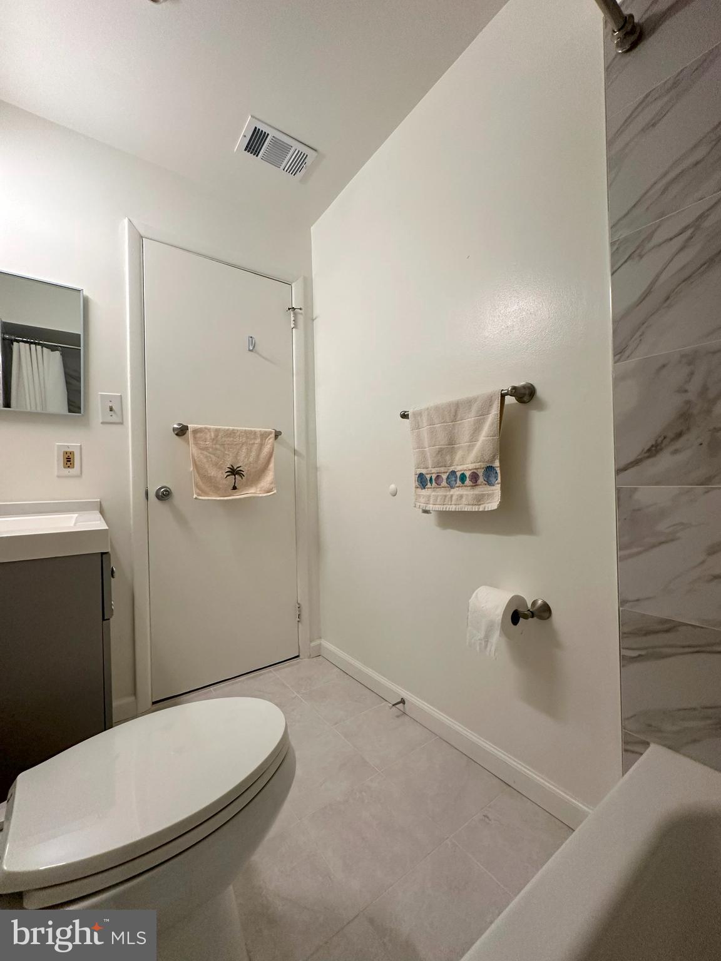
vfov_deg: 102.1
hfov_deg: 85.7
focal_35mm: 14
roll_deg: +0.6
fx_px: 389
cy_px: 480
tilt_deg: +0.5
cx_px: 360
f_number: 2.2
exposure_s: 1/120
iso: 200
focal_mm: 2.22
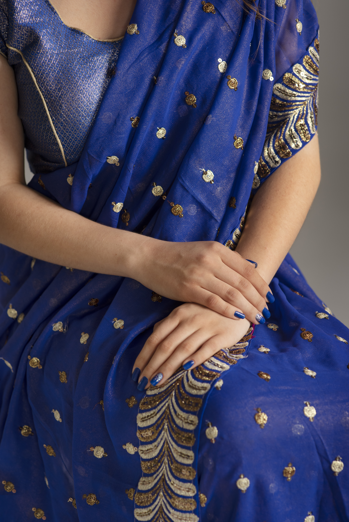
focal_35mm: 85
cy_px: 261
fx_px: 1235
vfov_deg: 23.9
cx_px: 174
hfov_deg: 16.1
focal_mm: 85
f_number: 4
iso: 320
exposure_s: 1/200
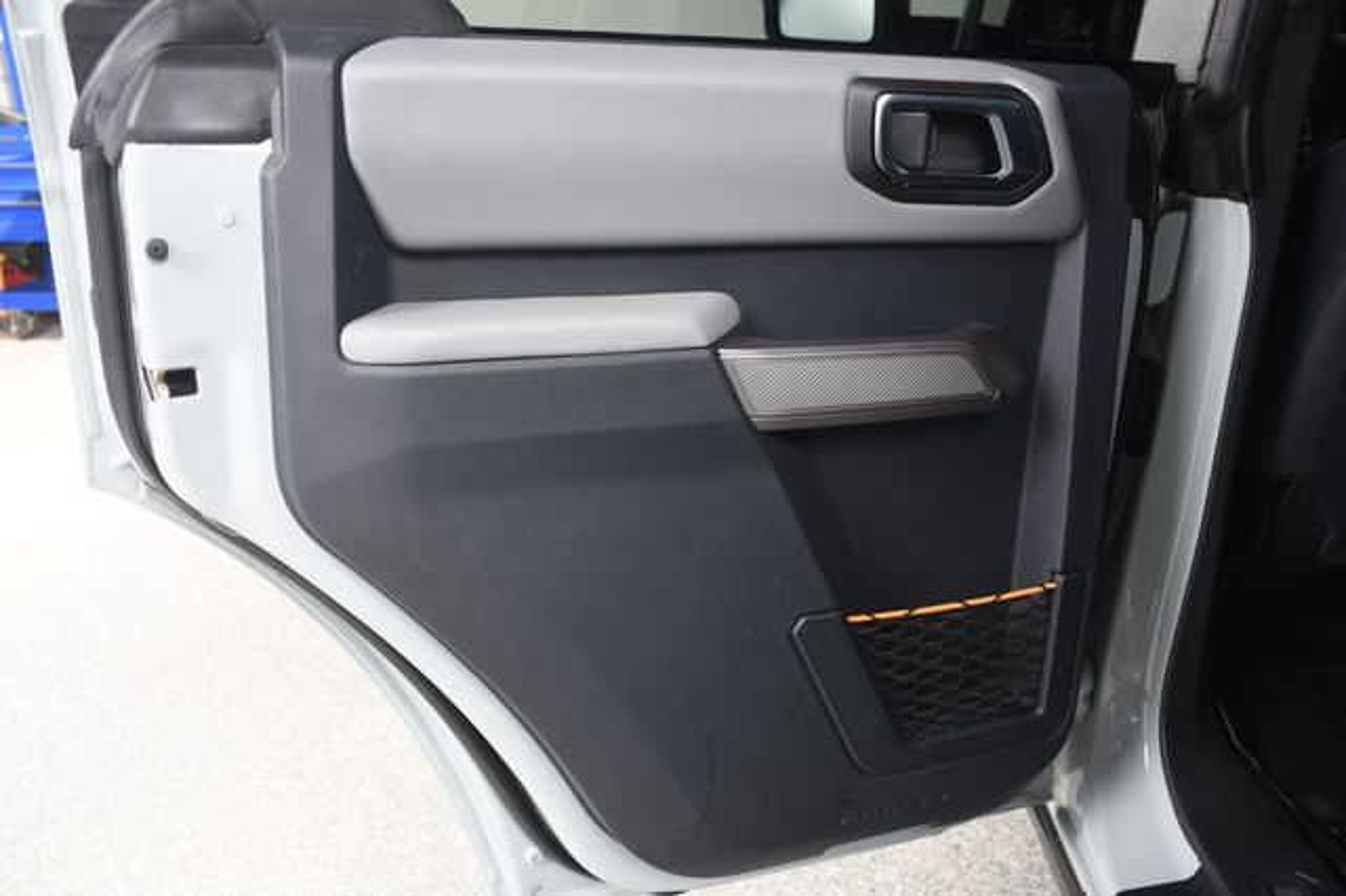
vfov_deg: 39.9
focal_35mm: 33
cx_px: 673
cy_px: 448
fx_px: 1233
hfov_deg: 57.2
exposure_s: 1/160
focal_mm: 22
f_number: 4
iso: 100
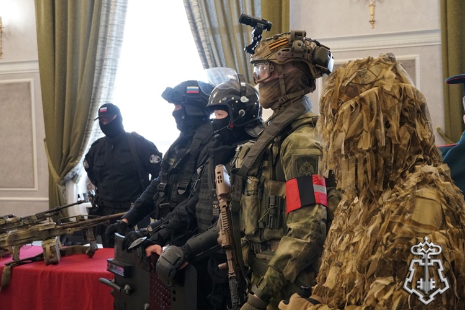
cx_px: 232
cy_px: 155
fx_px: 620
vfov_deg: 28.1
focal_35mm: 48
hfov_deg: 41.1
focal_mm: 32
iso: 2500
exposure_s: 1/160
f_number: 4.5
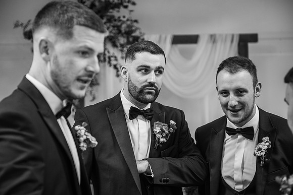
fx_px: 570
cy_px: 98
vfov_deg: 19.5
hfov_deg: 28.8
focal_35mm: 70
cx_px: 146
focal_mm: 70
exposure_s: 1/200
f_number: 4
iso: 1600
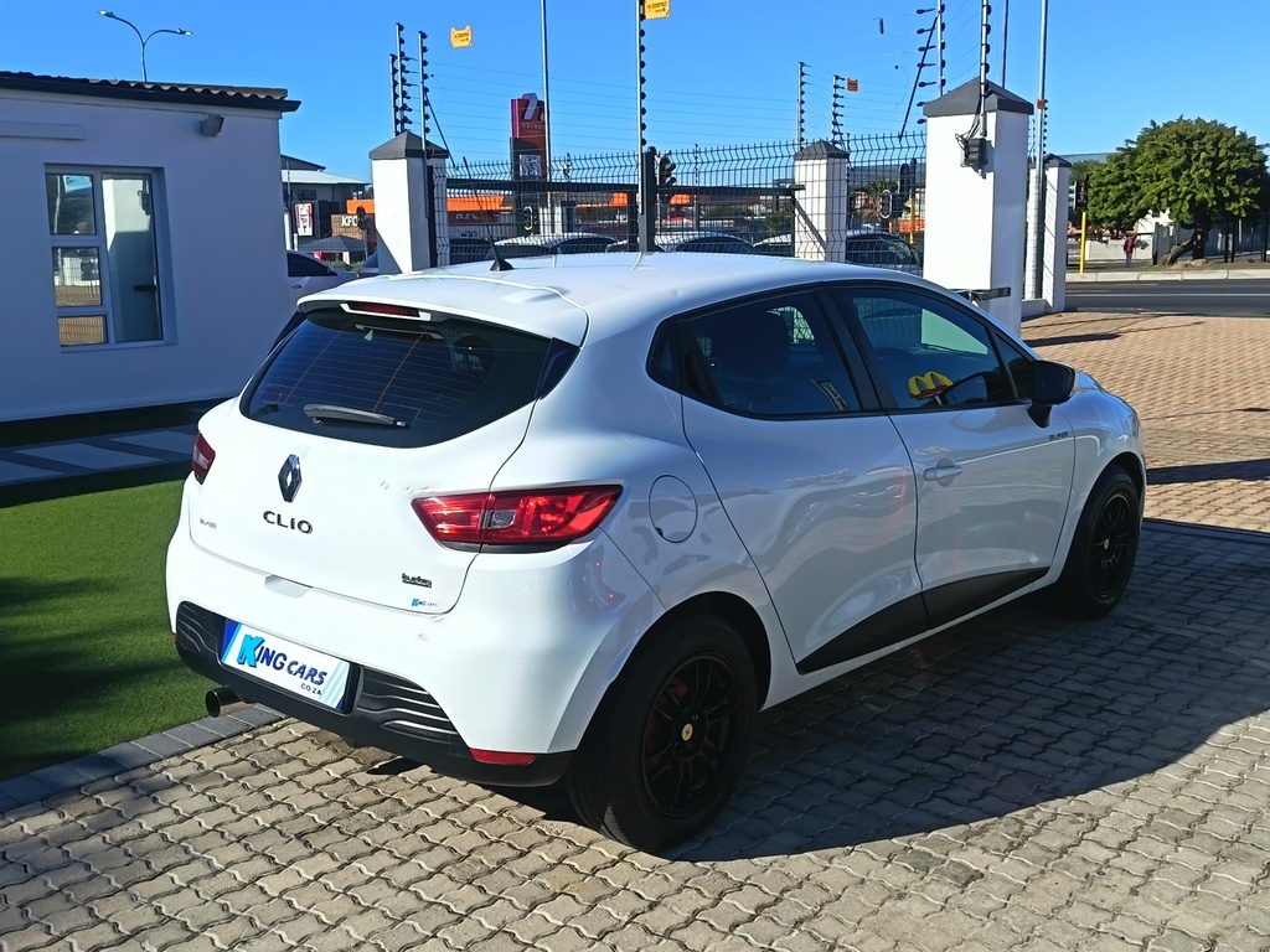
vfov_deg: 38.7
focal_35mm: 37
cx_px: 635
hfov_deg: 50.1
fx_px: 1357
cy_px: 476
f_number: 1.75
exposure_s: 1/954
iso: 100
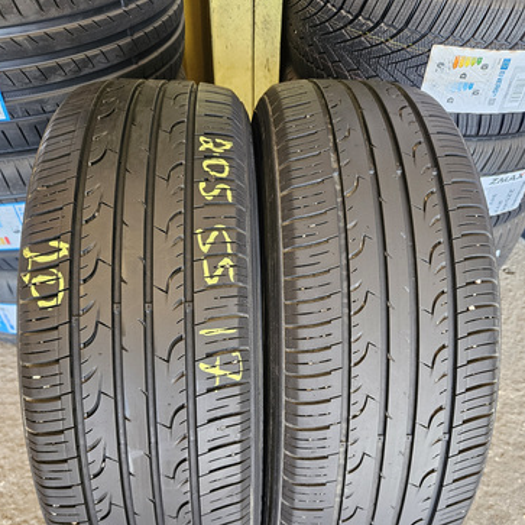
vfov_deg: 56.5
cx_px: 262
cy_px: 333
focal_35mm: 28
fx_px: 480
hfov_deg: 57.3
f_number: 1.8
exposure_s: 1/142
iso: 500
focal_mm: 5.4
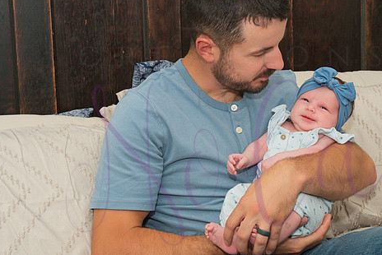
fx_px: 637
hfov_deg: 33.3
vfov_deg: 22.6
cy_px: 97
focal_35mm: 60
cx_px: 231
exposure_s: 1/320
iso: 800
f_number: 14
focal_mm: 48
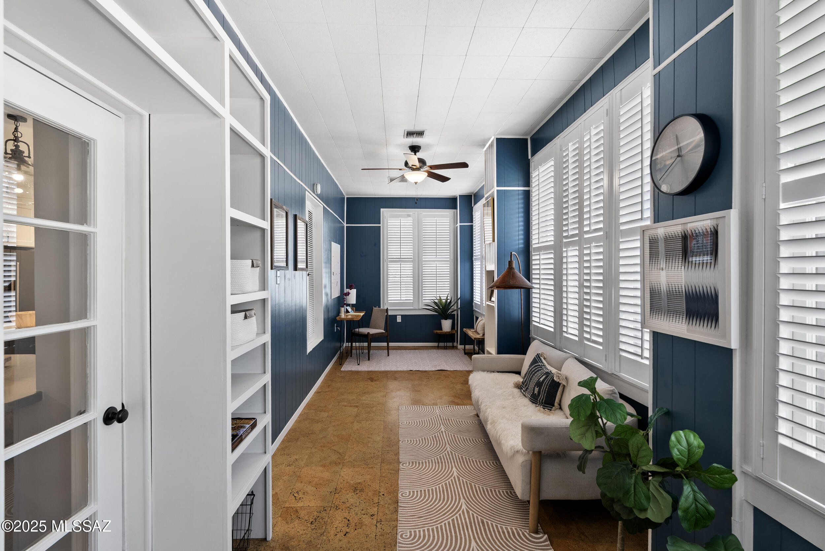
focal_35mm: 16
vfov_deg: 73.8
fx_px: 367
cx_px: 412
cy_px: 276
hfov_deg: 96.7
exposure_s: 1.3
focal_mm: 16
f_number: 8
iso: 200
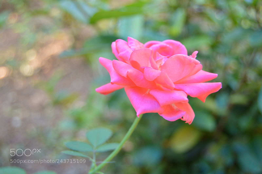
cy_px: 87
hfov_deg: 46.4
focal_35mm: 42
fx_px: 305
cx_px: 131
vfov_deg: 31.8
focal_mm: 28
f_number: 4
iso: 560
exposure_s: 1/60
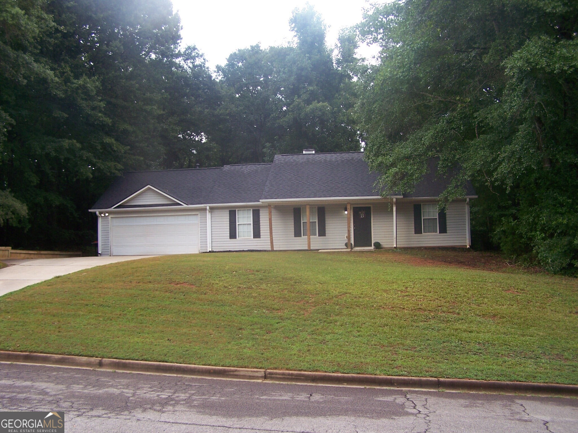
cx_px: 289
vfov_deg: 37.7
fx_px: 635
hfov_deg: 49.0
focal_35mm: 38
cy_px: 216
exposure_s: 1/160
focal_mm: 6.3
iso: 80
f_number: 2.8
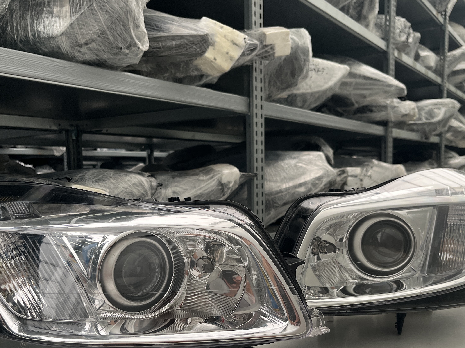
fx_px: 470
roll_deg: +1.4
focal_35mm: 35
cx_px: 218
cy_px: 231
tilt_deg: -7.7
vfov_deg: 40.2
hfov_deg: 52.6
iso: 100
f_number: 1.6
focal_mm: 5.1
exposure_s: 1/122
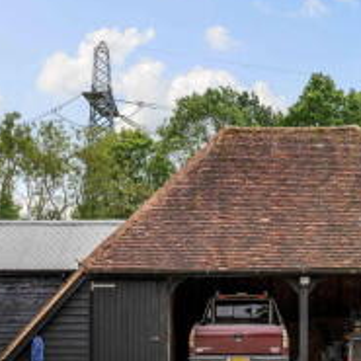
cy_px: 296
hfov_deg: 23.9
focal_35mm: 72
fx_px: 850
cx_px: 246
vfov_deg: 23.6
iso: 640
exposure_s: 1/500
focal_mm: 22
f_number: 9
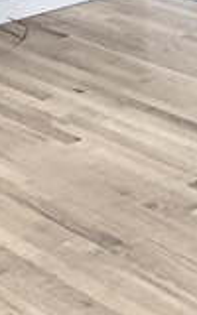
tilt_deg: +5.4
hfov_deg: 9.8
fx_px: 1134
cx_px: 246
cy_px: -374
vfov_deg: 13.0
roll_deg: -1.3
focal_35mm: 132
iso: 125
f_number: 1.8
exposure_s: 1/60
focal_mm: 4.25
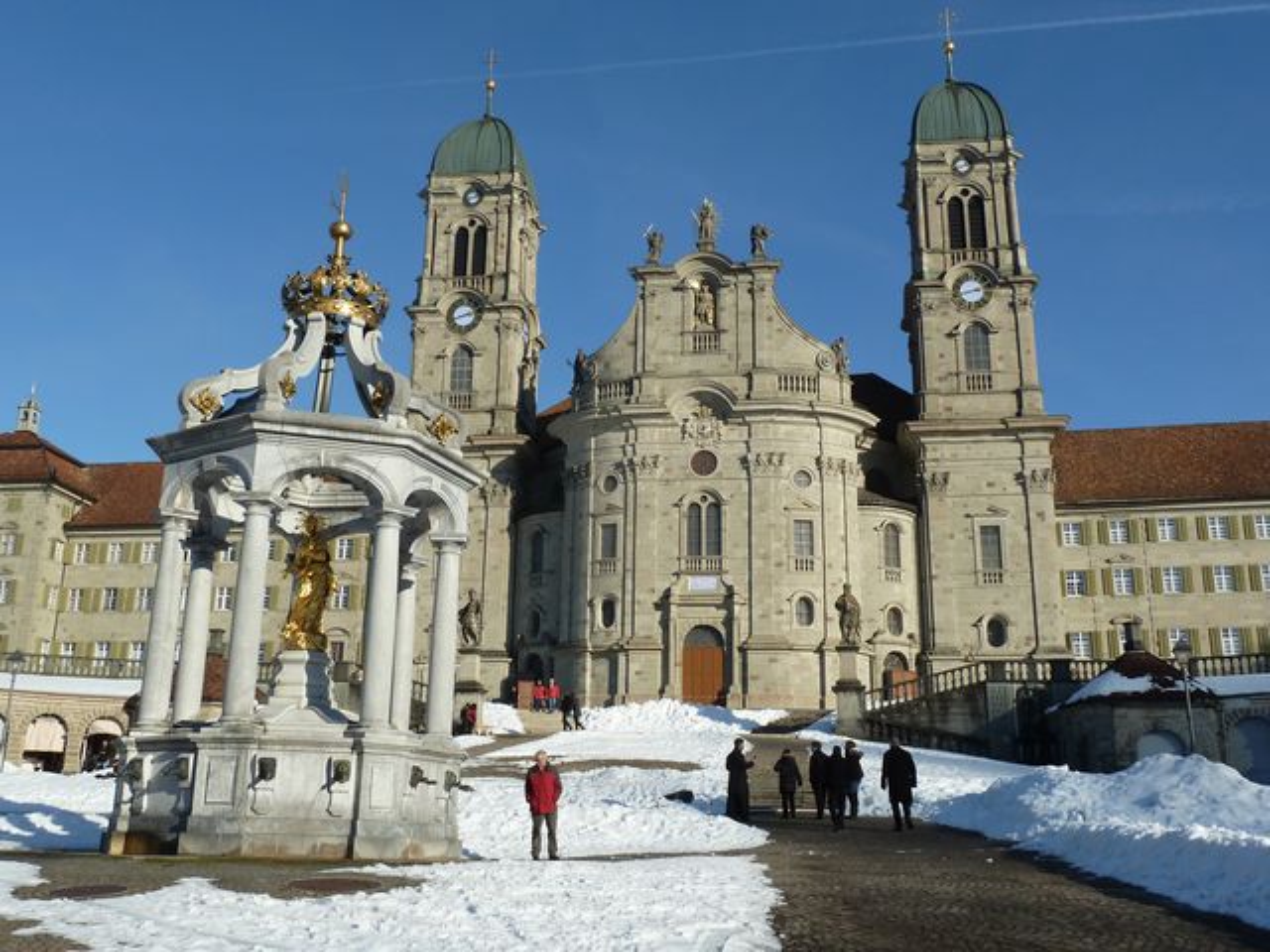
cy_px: 476
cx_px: 635
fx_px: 1284
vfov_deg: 40.7
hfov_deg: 52.6
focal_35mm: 35
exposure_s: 1/500
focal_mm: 5.7
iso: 80
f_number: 5
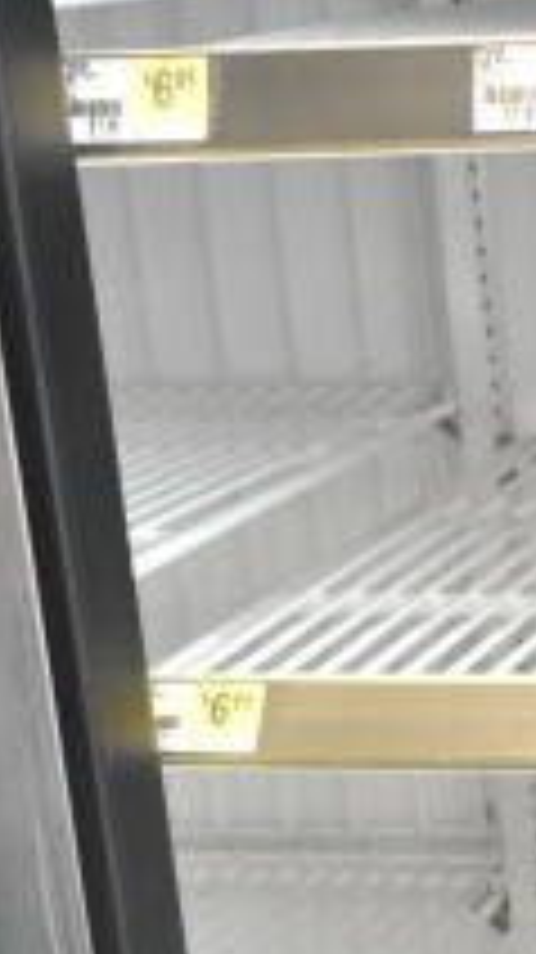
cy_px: 1112
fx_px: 3087
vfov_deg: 16.9
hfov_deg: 9.4
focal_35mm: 122
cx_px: 995
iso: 1600
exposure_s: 1/80
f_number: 4
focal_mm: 18
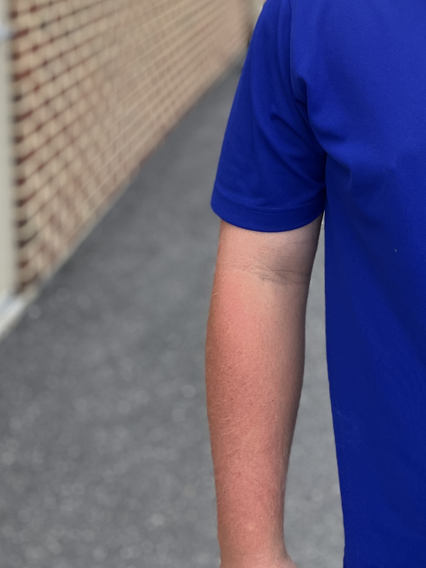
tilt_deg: -3.3
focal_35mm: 60
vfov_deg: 28.7
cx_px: 477
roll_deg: +1.8
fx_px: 985
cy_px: -78
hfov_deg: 22.9
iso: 50
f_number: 1.6
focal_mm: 5.1
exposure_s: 1/1536
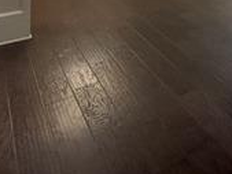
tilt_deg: +1.0
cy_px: -115
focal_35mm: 53
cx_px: 401
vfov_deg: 21.2
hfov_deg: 23.0
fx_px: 355
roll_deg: -0.1
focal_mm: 2.22
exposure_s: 1/120
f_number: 2.2
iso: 250
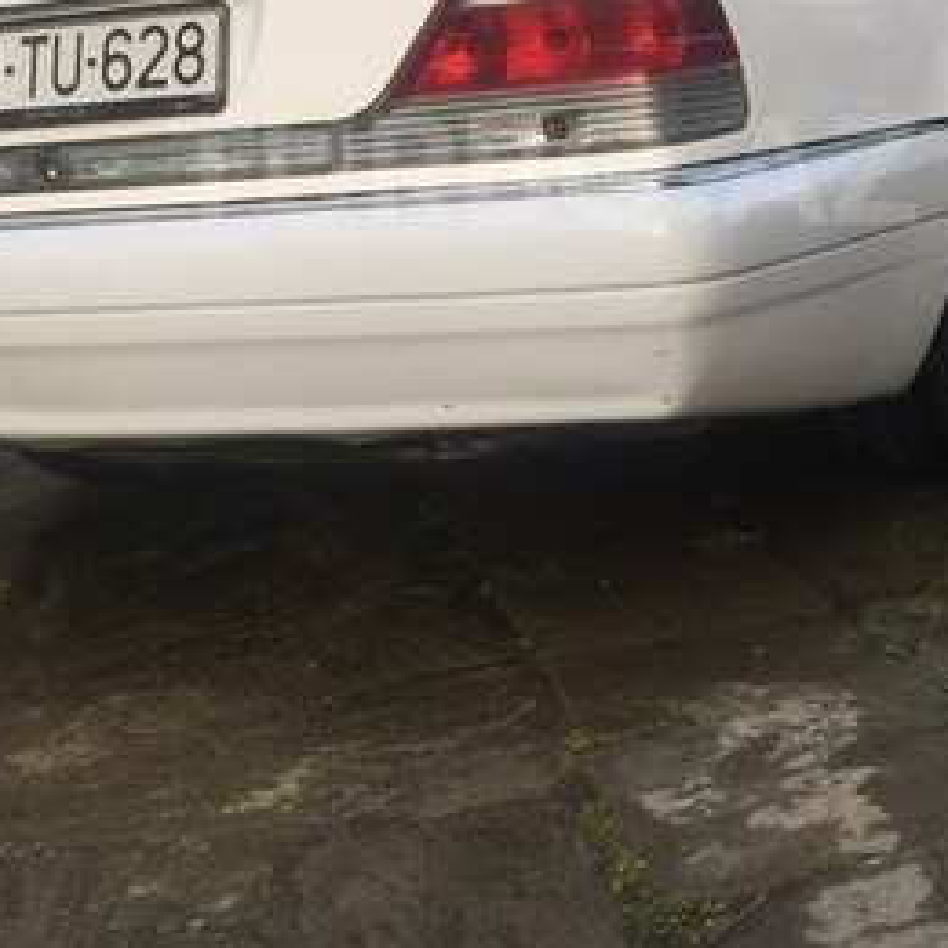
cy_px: 170
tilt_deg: -5.1
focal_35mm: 65
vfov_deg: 25.9
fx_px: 2014
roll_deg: +7.1
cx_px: 543
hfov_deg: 26.5
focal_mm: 4.15
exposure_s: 1/403
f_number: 2.2
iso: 32
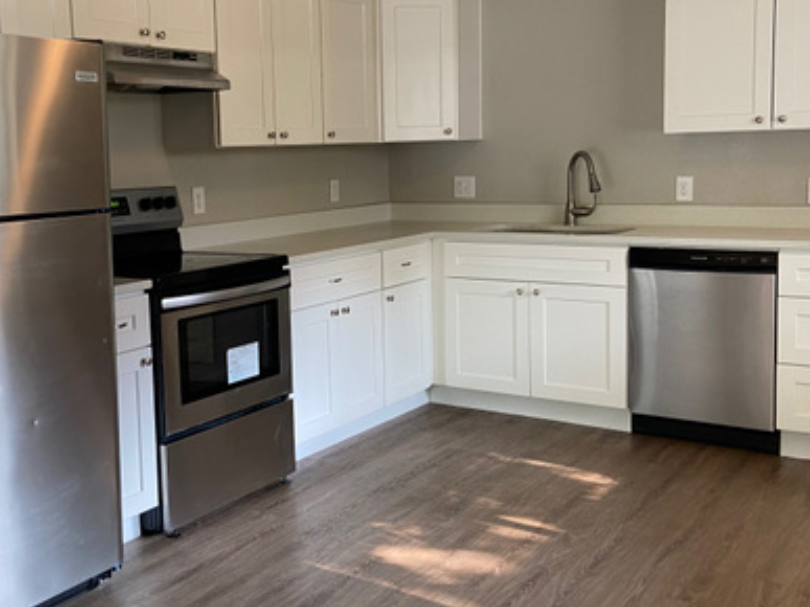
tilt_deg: -6.4
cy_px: 268
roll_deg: +1.3
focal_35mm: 43
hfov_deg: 43.6
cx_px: 320
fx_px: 1006
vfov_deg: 33.5
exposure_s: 1/60
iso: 125
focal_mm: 4.25
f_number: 1.8
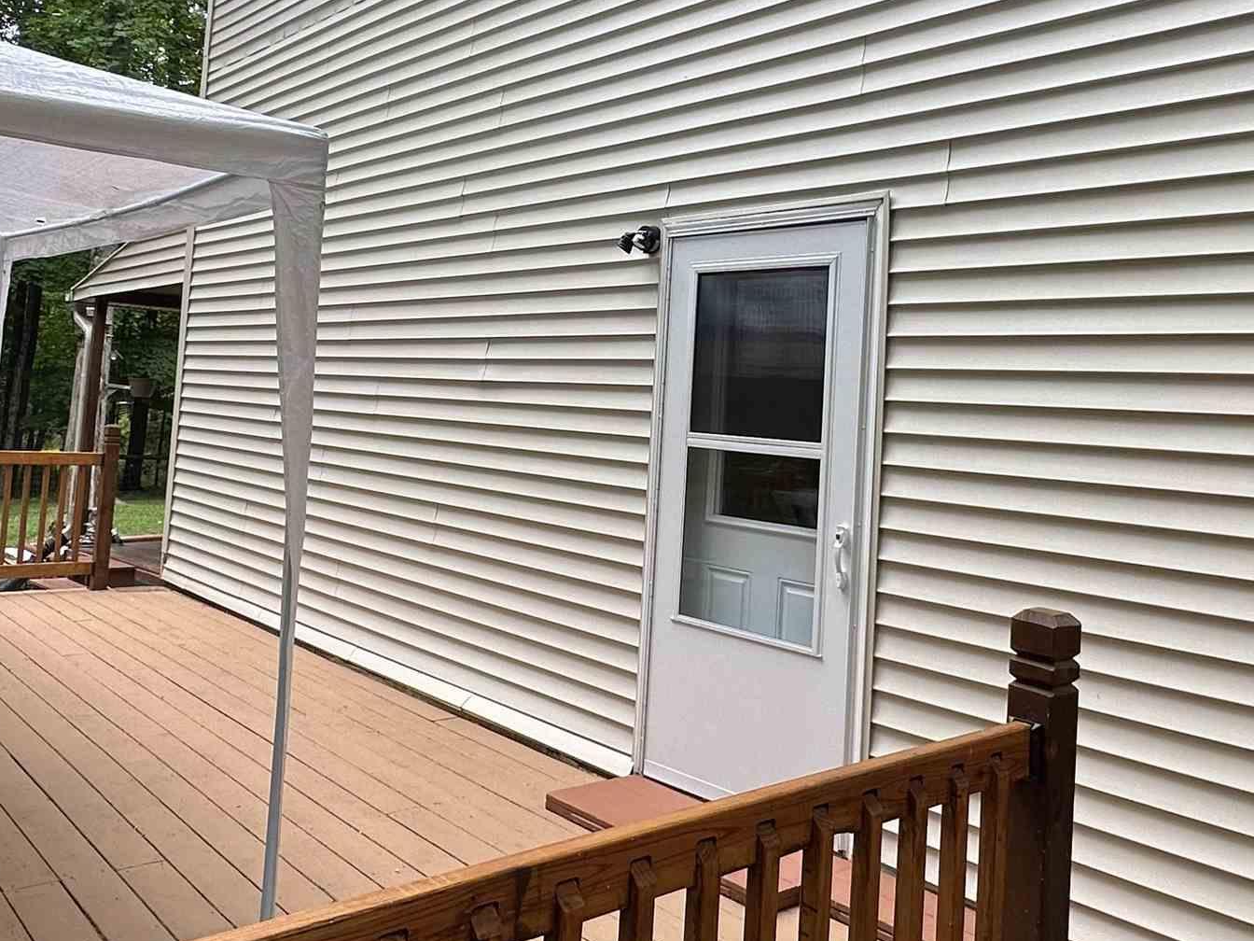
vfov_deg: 43.5
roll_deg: -3.5
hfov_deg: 56.8
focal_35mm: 32
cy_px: 311
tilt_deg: +5.0
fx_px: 1159
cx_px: 612
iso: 40
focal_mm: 2.22
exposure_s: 1/246
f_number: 2.2
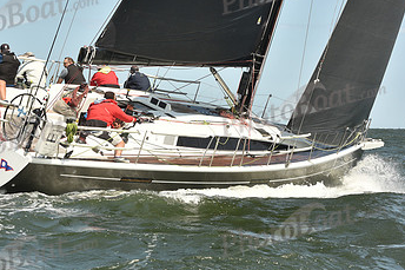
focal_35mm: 118
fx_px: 1327
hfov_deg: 17.3
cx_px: 160
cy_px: 62
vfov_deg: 11.6
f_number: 9
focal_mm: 70
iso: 250
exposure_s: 1/800
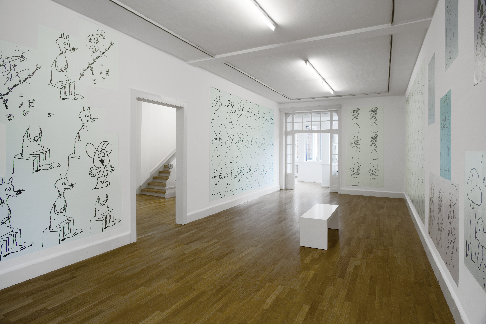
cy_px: 162
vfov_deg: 62.0
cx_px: 243
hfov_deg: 84.0
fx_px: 270
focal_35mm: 20
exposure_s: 1/2
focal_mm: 20
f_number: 8
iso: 100
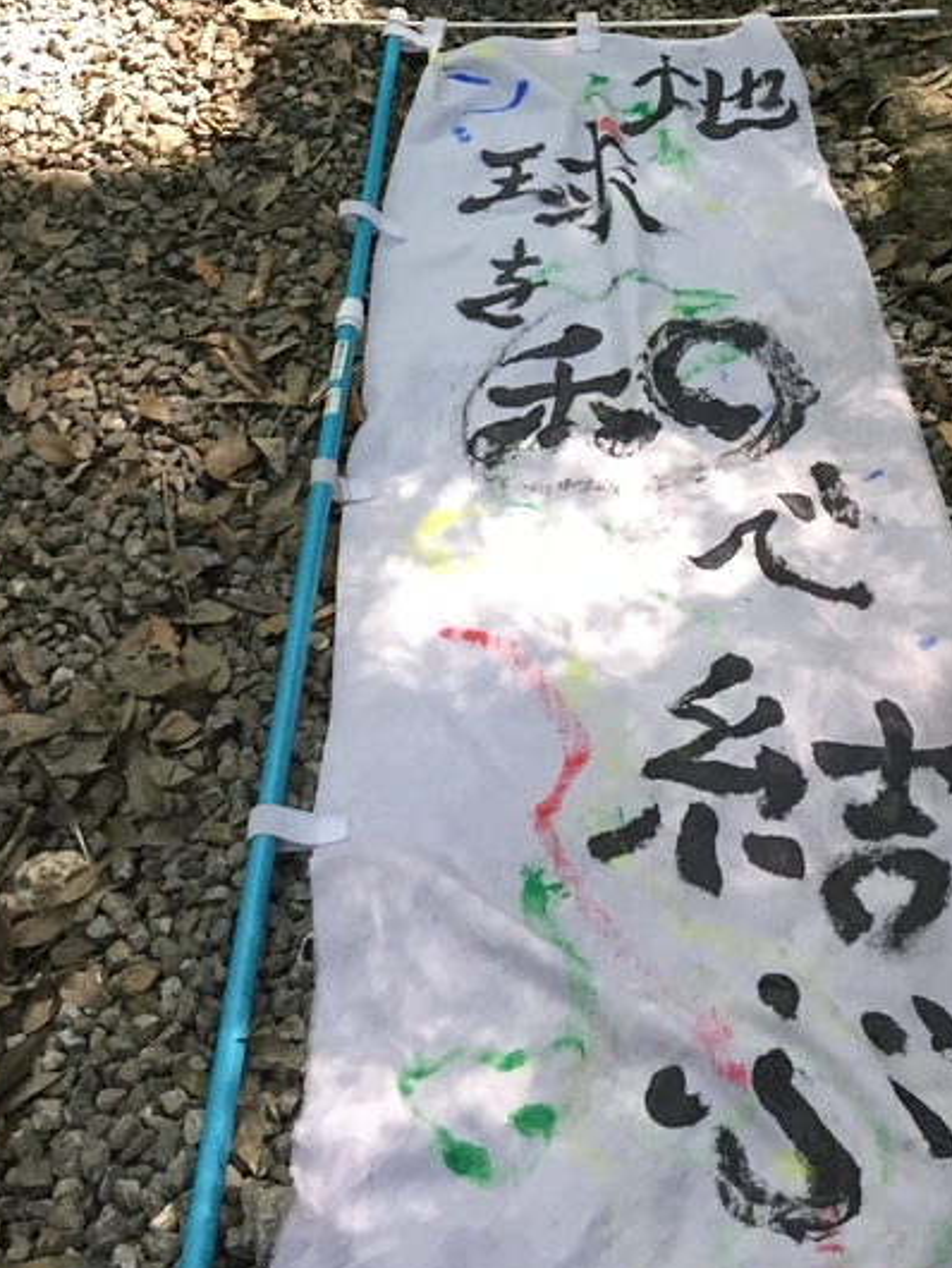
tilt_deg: -17.3
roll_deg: +2.9
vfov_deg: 32.1
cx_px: 505
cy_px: 57
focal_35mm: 56
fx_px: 2052
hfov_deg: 26.1
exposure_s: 1/30
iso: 40
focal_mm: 4.15
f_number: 2.2
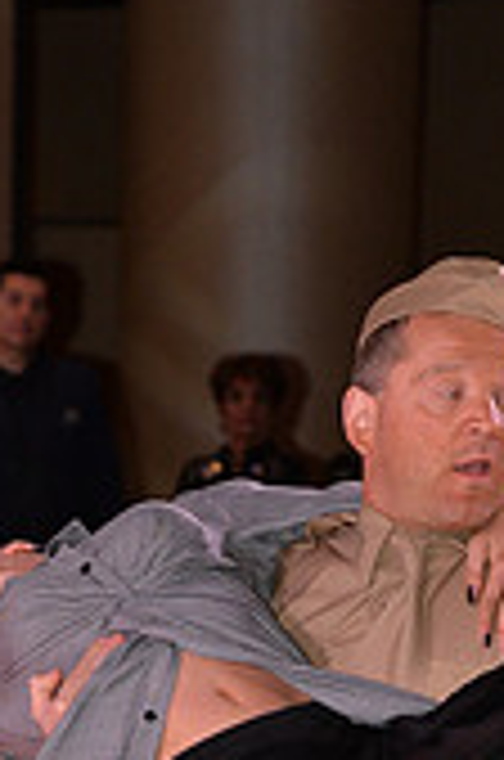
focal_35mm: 412
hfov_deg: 3.3
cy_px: 1025
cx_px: 241
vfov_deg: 5.0
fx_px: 8687
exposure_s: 1/250
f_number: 6.3
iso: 1000
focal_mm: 120
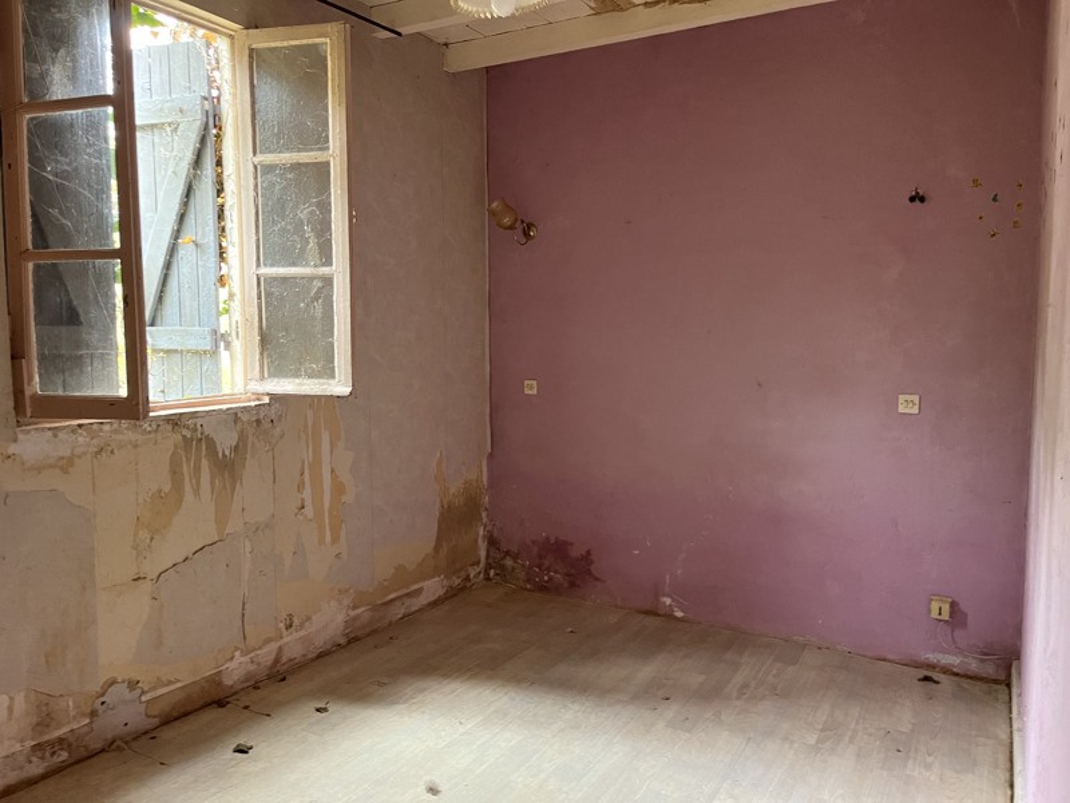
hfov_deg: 67.3
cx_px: 535
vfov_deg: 53.1
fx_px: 804
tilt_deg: -4.1
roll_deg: +0.3
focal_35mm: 26
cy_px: 402
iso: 500
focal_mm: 5.1
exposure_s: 1/60
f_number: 1.6
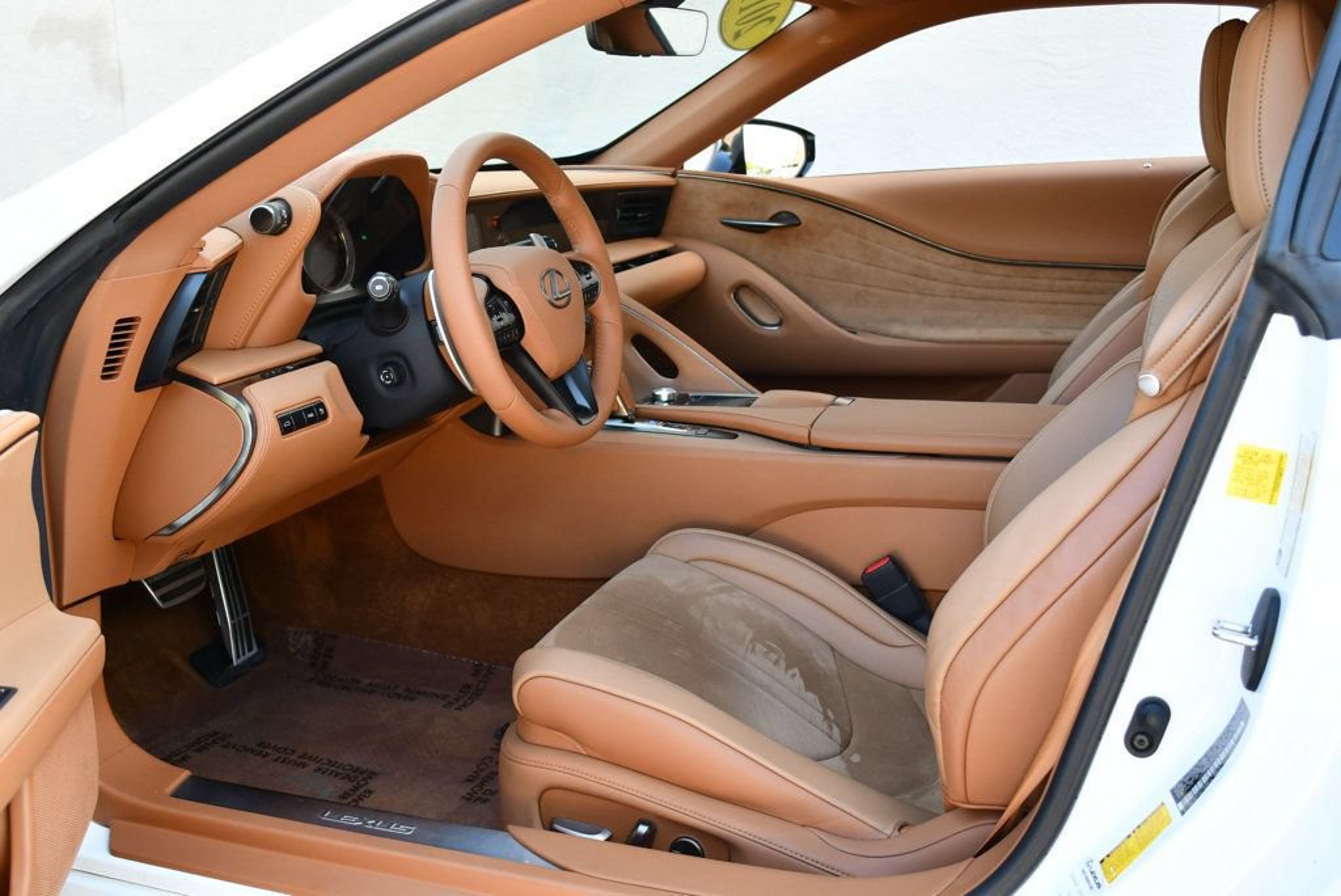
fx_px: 1342
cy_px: 448
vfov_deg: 36.9
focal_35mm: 36
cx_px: 670
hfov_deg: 53.1
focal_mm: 18
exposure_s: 1/250
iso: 400
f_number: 3.5
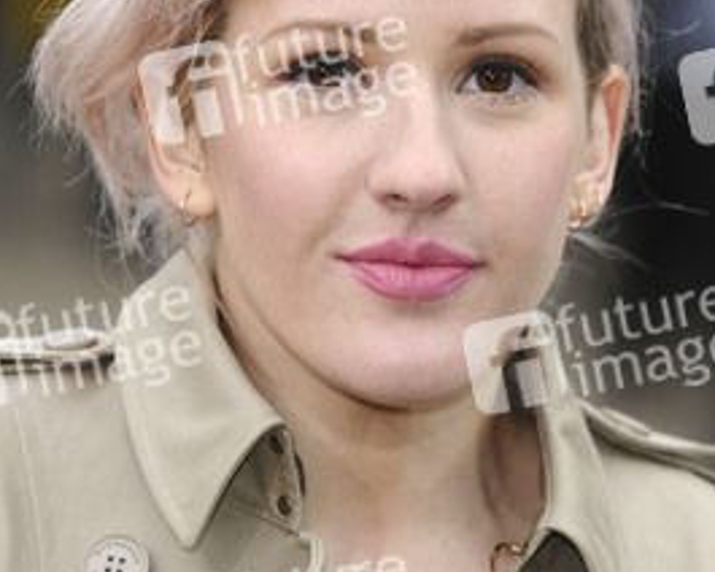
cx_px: 358
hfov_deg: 4.9
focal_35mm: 394
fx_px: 8331
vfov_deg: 3.9
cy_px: 216
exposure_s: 1/160
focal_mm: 185
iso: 320
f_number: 4.5
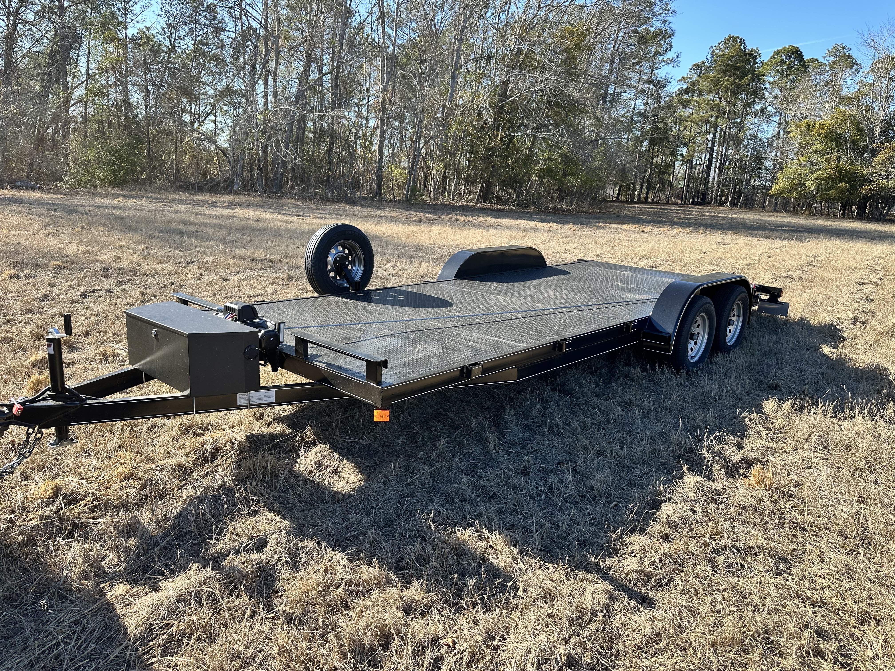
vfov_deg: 56.8
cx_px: 448
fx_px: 621
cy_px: 336
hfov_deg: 71.6
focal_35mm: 24
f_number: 1.78
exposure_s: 1/1131
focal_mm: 6.86
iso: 80
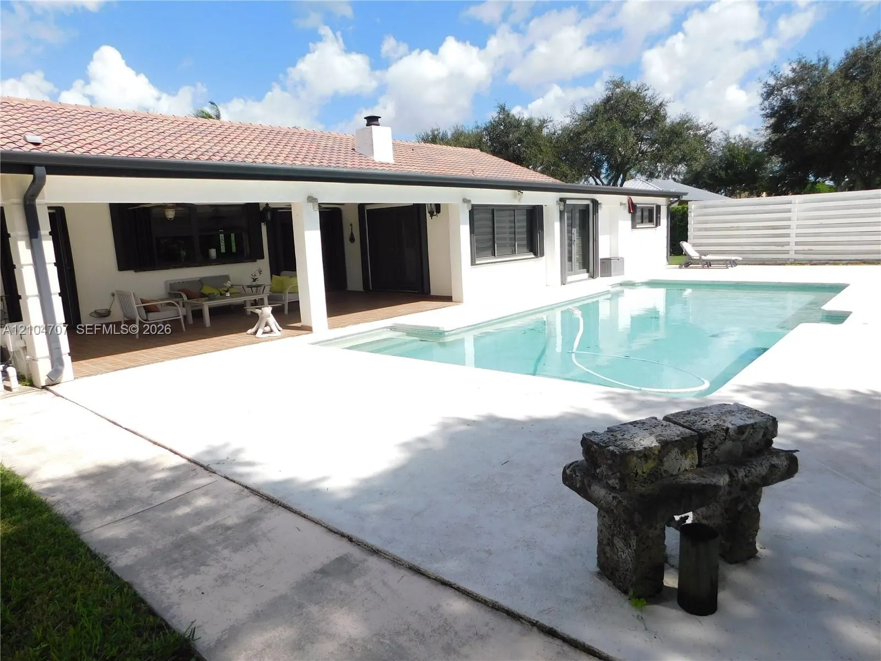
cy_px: 330
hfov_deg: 73.9
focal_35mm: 23
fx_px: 585
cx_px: 440
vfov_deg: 58.9
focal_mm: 4
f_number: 6
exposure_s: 1/500
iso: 125
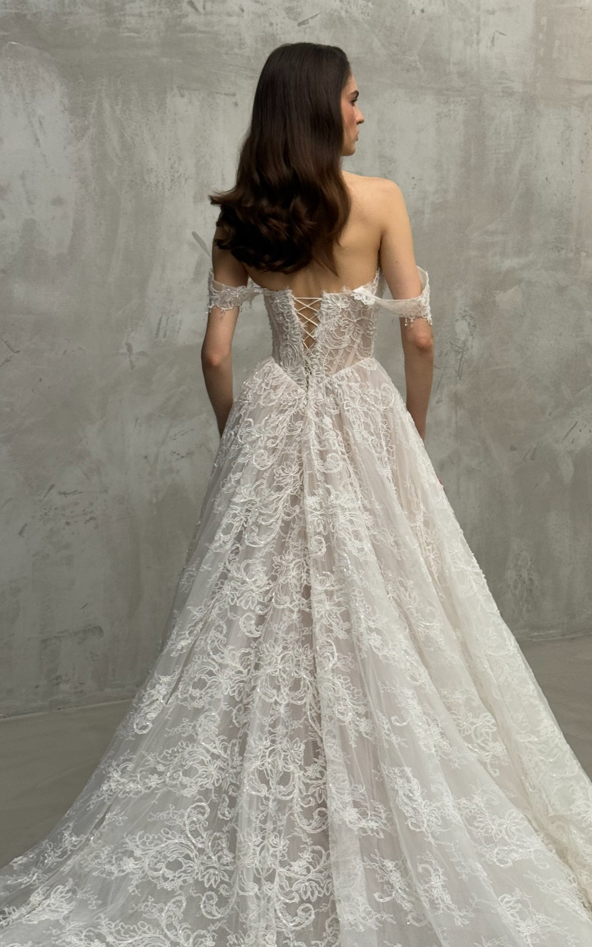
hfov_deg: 25.3
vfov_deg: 39.6
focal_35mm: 51
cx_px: 332
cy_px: 474
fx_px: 1316
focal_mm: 6.76
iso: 100
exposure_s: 1/81
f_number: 1.78
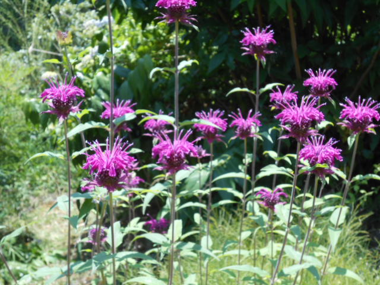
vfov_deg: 23.3
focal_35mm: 63
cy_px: 142
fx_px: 692
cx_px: 190
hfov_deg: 30.7
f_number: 5.6
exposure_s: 1/125
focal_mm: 11.3
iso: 80
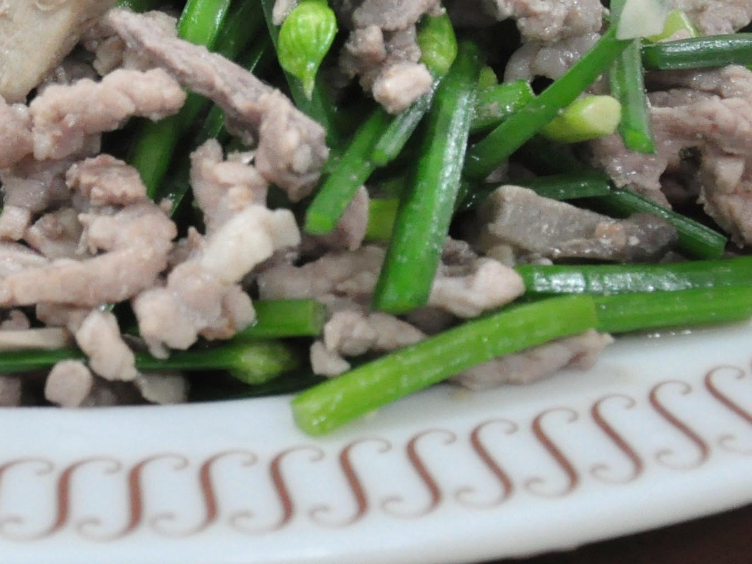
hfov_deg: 14.9
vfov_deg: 11.5
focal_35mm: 128
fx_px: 2780
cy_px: 12
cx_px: -117
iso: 1000
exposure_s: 1/100
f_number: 4
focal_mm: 28
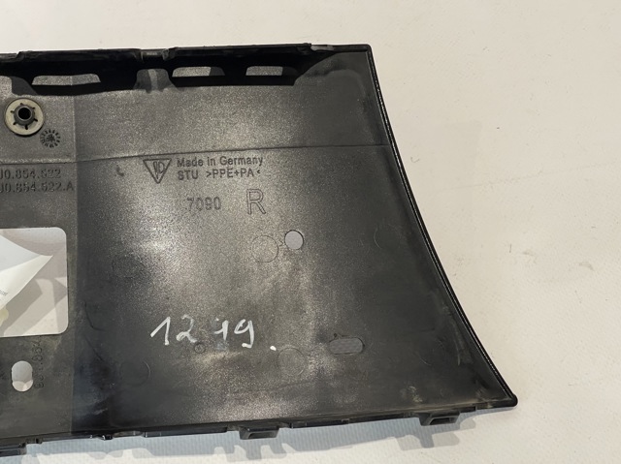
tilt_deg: -49.7
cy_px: 232
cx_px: 310
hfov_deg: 30.3
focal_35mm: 64
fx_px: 1147
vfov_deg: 22.9
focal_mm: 7.5
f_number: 2.2
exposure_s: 1/50
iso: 200
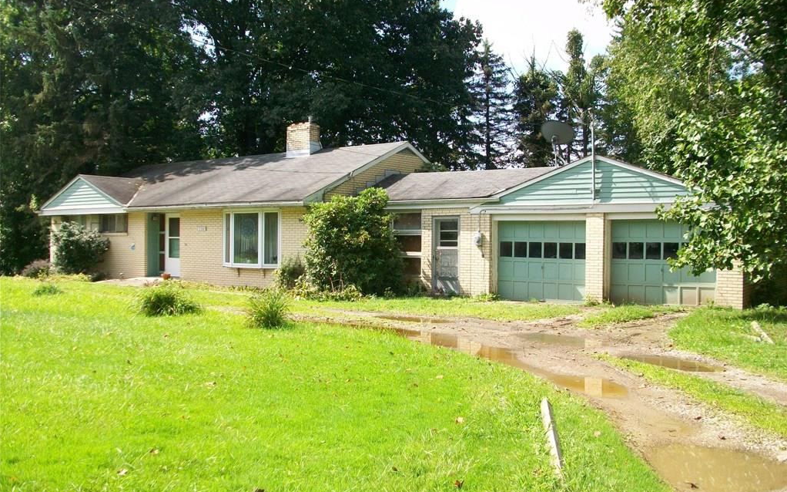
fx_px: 729
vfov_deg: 37.2
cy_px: 218
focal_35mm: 34
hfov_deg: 56.7
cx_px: 394
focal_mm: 5.7
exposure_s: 1/400
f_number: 2.8
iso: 64
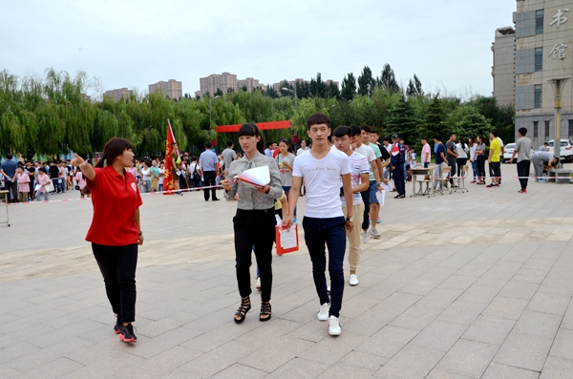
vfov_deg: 41.5
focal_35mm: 32
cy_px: 190
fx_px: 500
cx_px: 286
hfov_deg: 59.6
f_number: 14
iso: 1600
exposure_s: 1/800
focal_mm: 21
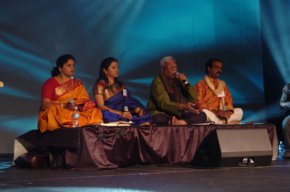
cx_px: 145
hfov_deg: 24.7
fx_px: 663
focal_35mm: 82
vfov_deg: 16.5
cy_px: 96
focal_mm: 55
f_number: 2.8
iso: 400
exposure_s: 1/50
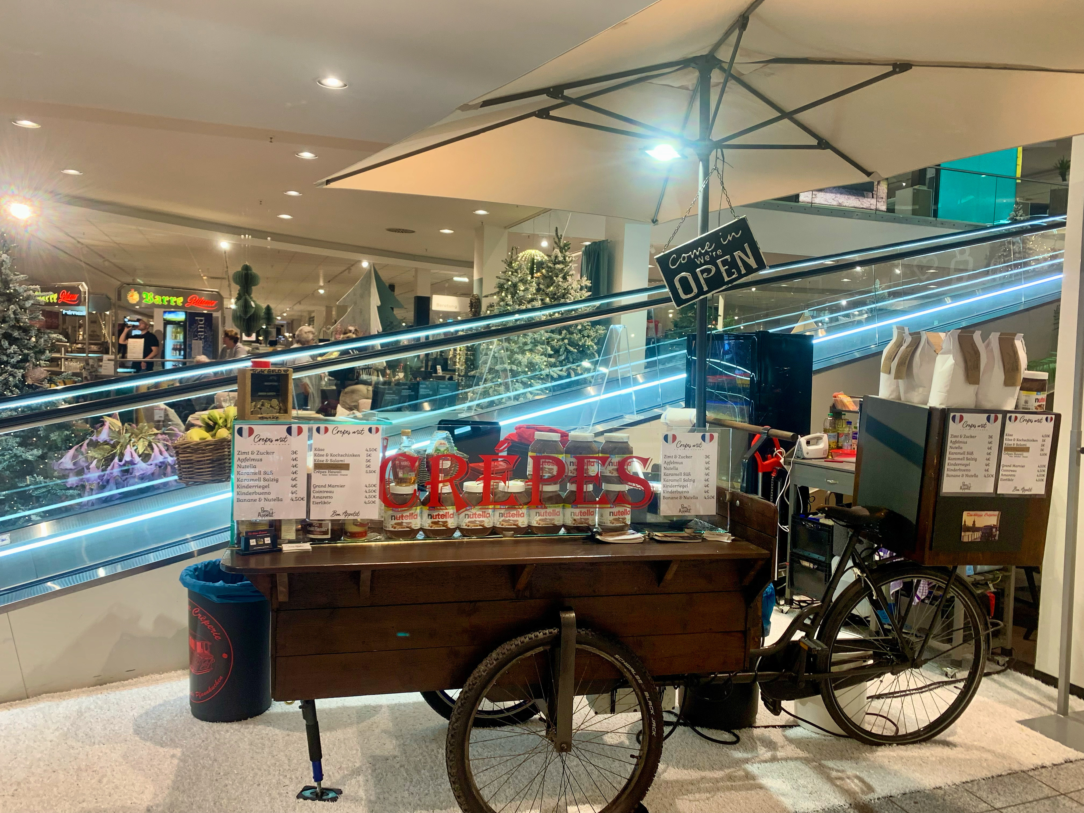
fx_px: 814
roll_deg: -1.7
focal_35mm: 26
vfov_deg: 53.1
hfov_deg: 67.3
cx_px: 542
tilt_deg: -2.5
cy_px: 406
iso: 80
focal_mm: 4.25
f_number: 1.8
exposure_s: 1/50
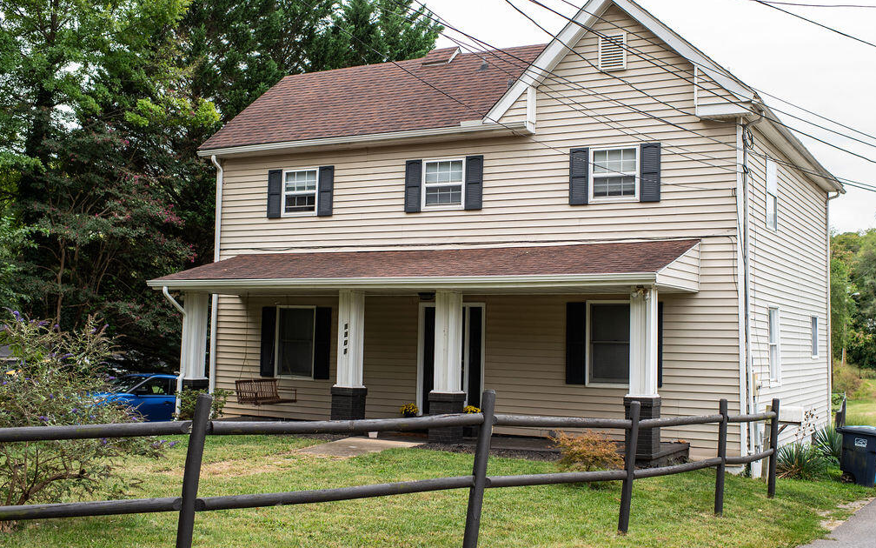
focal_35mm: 41
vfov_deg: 31.2
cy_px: 269
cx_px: 486
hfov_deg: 48.1
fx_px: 979
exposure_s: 1/100
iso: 160
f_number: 4
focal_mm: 35
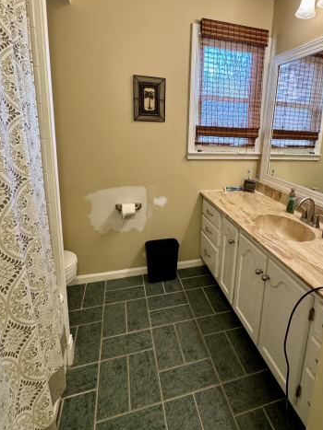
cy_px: 179
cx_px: 198
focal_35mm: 20
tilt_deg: -11.6
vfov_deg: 81.1
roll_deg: -2.6
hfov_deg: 65.1
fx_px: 249
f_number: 2.2
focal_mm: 2.22
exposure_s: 1/60
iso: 160
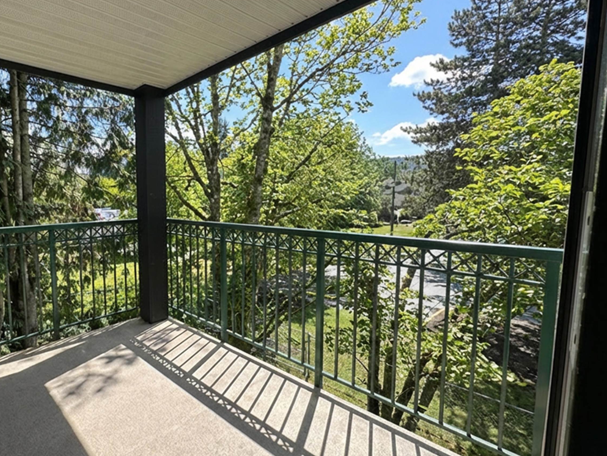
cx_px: 208
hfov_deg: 82.1
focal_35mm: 19
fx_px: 333
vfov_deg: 68.7
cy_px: 224
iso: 50
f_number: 2.2
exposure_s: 1/120
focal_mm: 2.22
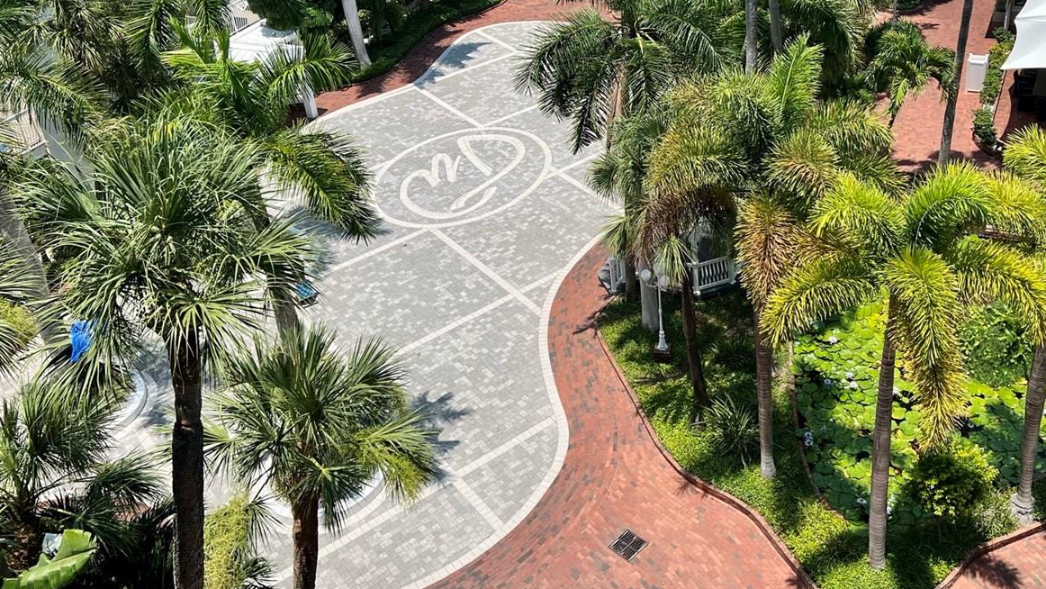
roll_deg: +5.1
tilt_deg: -28.9
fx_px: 1082
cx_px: 651
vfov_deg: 30.1
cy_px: 177
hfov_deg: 51.1
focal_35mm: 39
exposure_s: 1/4630
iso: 50
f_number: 1.5
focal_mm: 5.7
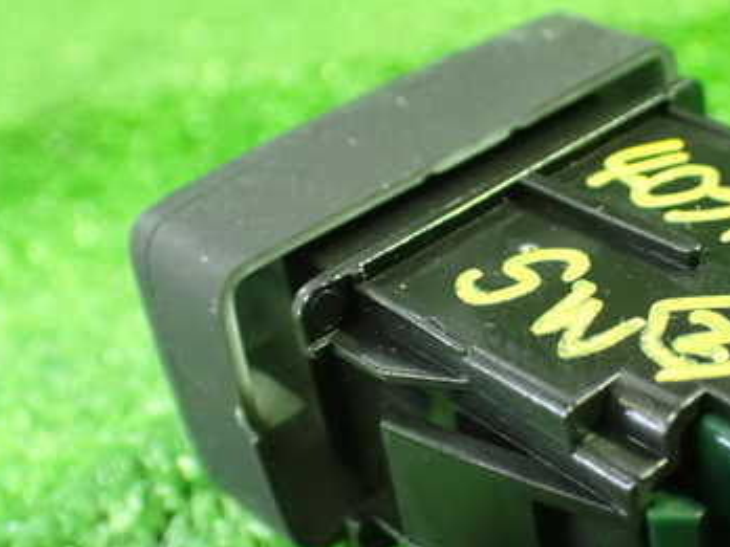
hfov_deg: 30.5
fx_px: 1307
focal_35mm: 62
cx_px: 568
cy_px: 333
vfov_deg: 23.6
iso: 1600
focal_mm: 6.37
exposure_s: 1/40
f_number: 2.5
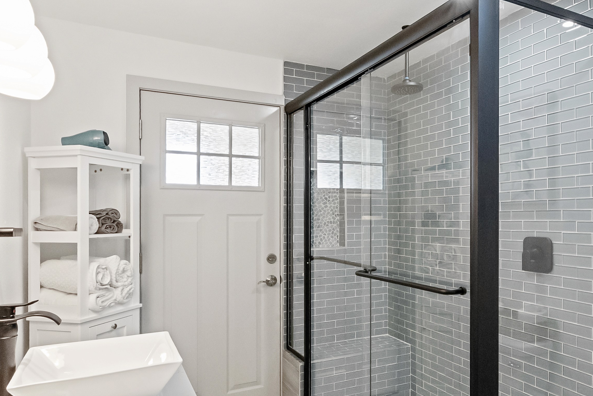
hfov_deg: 67.9
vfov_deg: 49.1
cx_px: 382
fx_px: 429
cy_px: 250
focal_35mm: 26
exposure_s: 1/30
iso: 10000
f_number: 16
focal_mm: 14
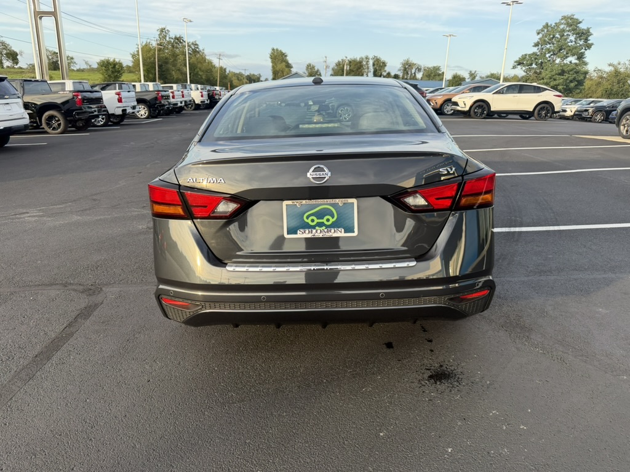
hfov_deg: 71.6
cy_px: 236
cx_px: 315
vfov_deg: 56.8
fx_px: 437
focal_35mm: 24
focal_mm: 6.76
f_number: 1.78
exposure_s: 1/607
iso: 100
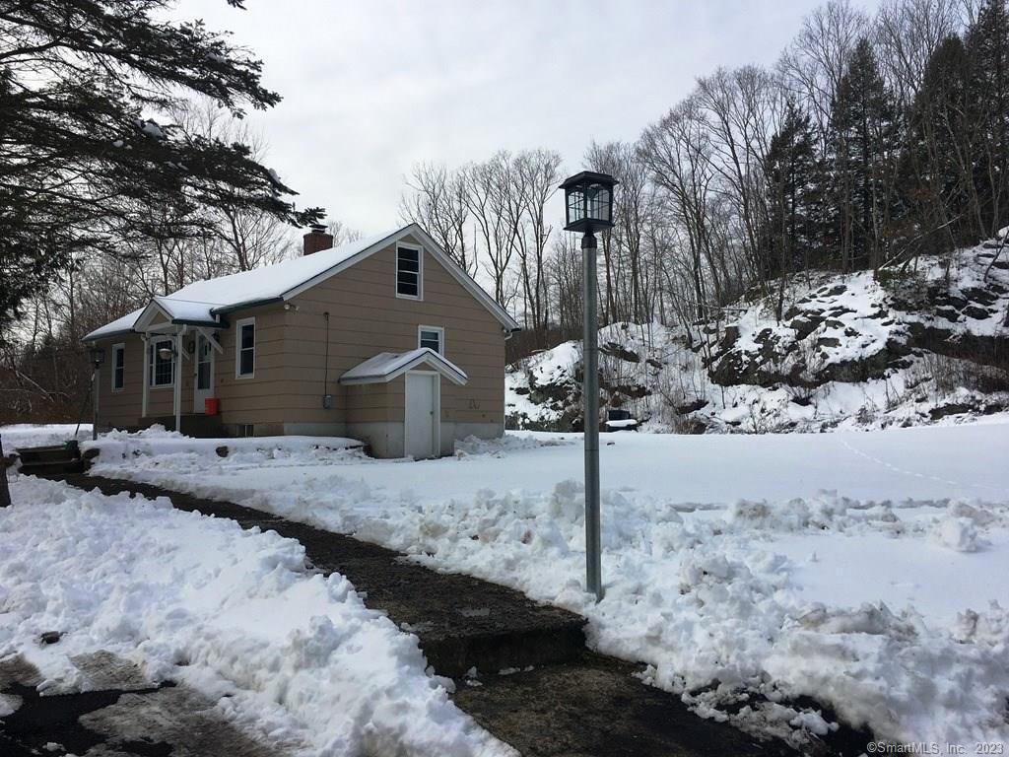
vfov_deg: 48.2
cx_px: 504
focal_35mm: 29
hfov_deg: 61.7
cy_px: 378
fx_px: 845
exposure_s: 1/1709
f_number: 2.2
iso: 25
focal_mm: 4.15
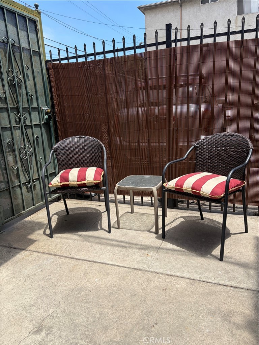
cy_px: 172
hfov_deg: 53.1
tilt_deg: -14.0
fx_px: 259
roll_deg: +2.7
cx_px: 130
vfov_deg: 67.3
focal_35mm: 26
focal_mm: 5.96
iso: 50
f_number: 1.6
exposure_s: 1/1848
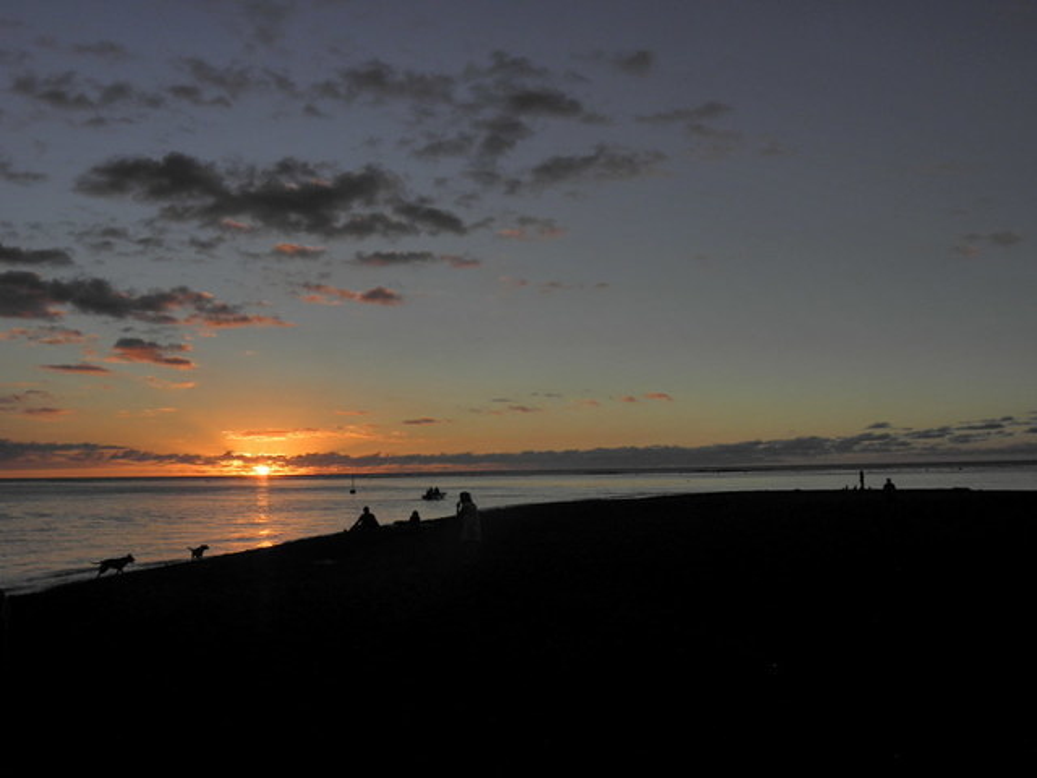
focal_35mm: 31
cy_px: 389
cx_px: 518
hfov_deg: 58.4
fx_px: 929
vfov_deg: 45.4
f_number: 5
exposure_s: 1/400
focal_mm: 5.52
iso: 64
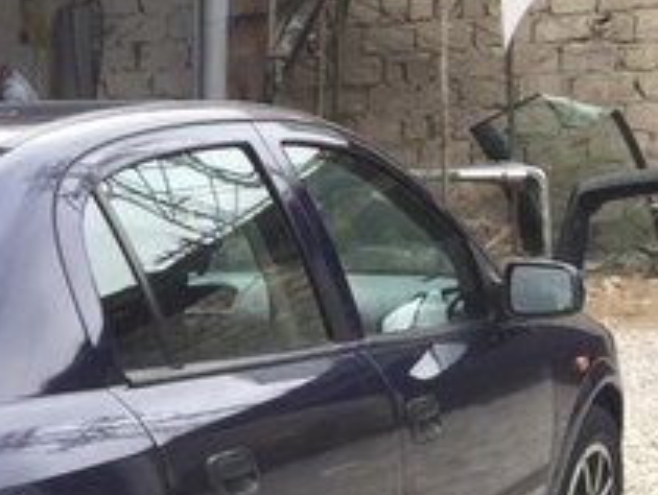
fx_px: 1732
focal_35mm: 91
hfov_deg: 20.4
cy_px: 688
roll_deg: +2.0
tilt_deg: -19.2
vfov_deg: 15.3
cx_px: -94
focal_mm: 4.15
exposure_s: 1/100
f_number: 2.2
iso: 50
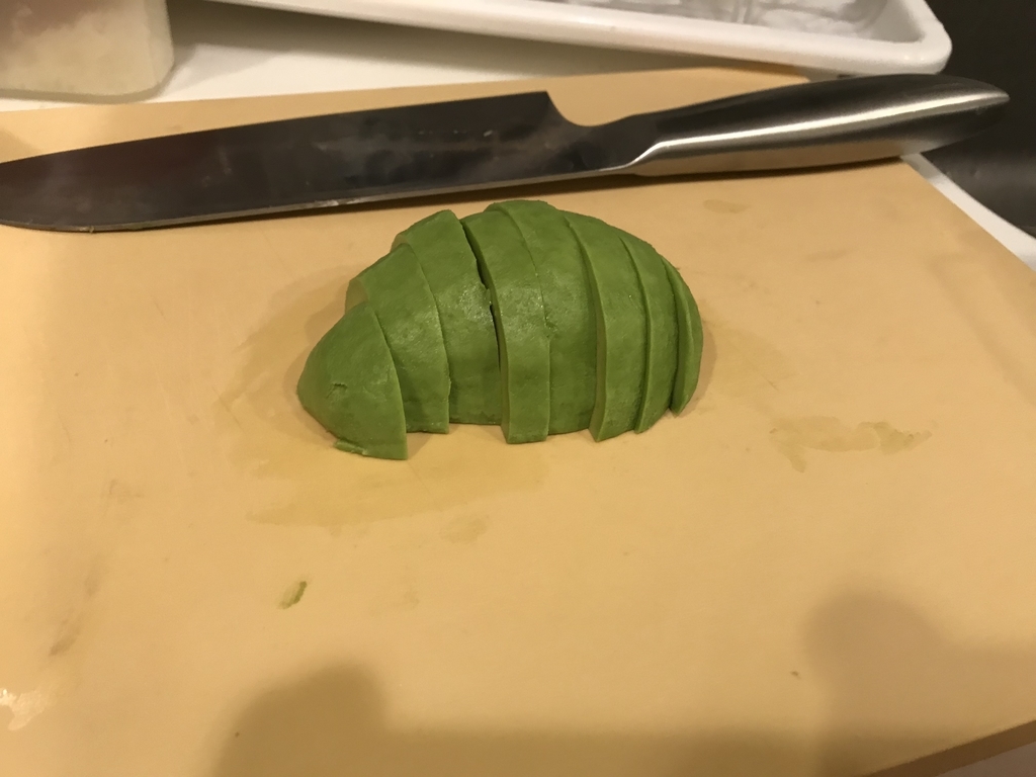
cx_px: 518
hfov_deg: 63.4
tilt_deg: -44.0
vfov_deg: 49.7
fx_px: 838
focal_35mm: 28
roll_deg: -7.0
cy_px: 388
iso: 50
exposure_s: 1/17
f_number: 1.8
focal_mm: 3.99
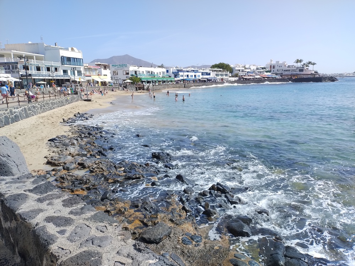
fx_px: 256
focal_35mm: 25
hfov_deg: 69.4
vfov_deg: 54.8
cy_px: 133
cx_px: 178
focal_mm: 4.71
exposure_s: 1/612
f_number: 1.7
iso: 100
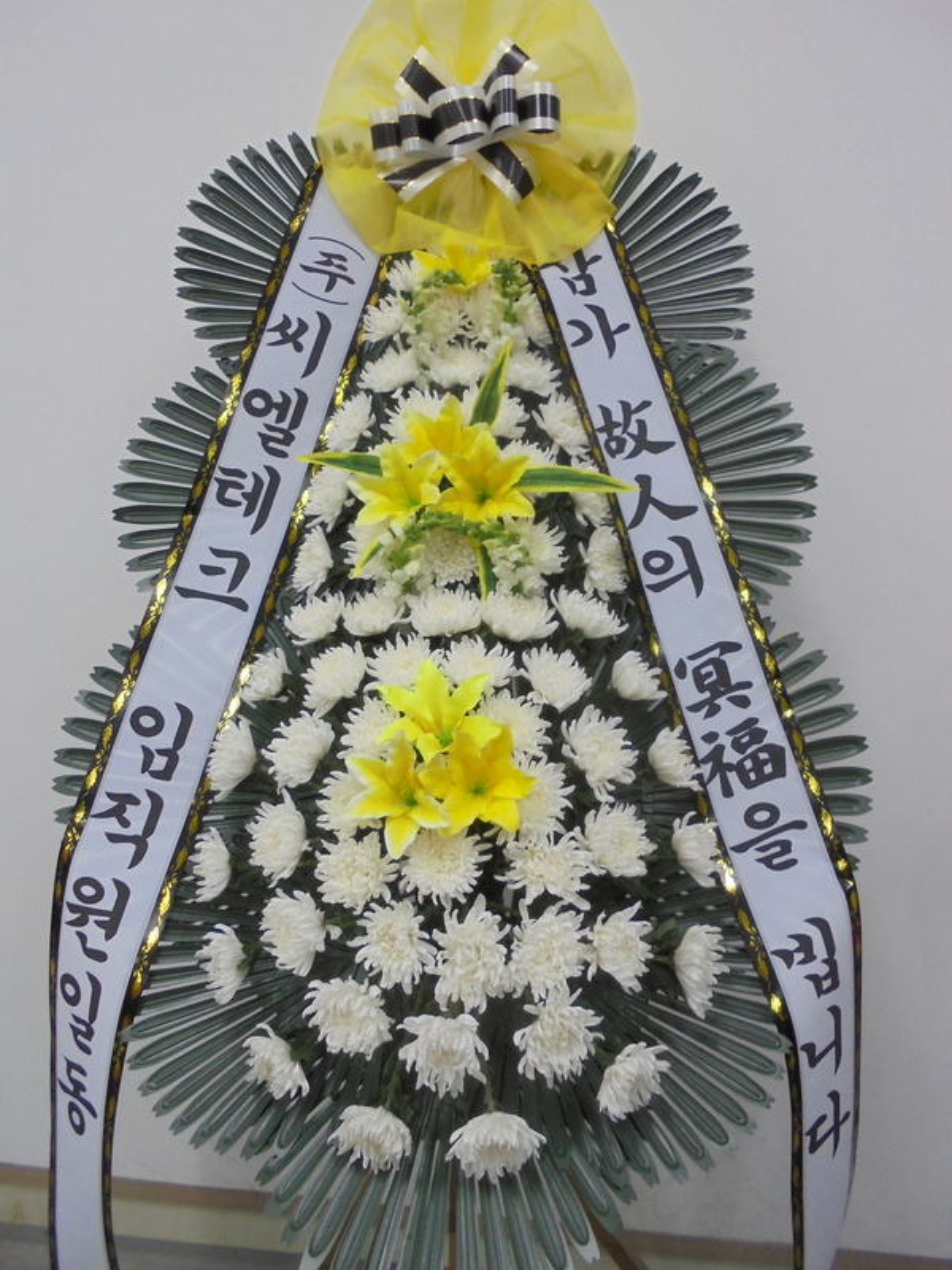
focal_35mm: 26
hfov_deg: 53.1
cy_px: 635
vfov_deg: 67.3
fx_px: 953
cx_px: 476
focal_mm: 4.6
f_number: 3.5
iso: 160
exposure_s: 1/30
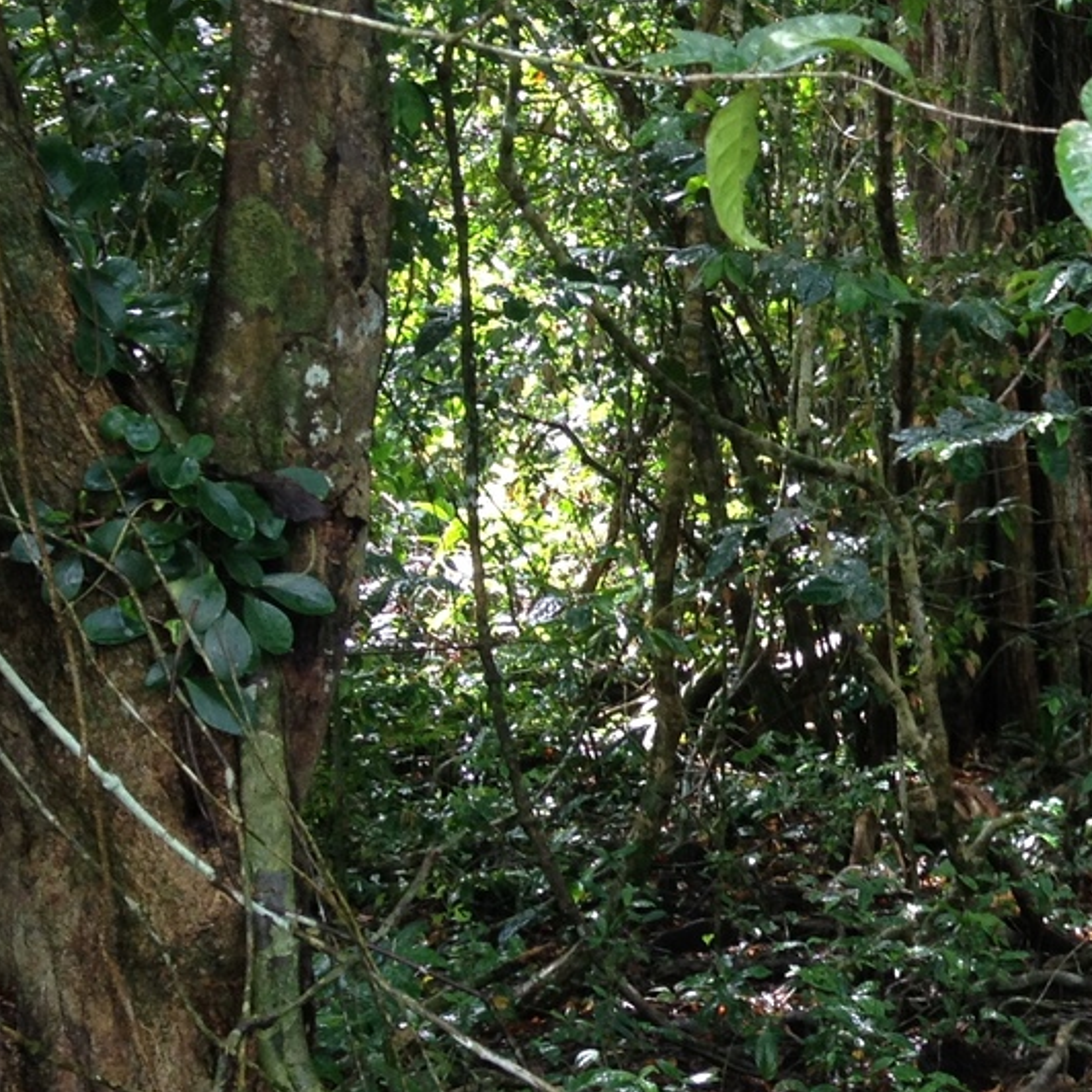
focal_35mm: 93
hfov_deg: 17.1
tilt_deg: -1.6
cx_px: 1564
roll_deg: -0.3
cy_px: 374
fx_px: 3319
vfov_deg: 18.6
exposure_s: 1/60
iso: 50
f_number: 2.4
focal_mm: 4.28
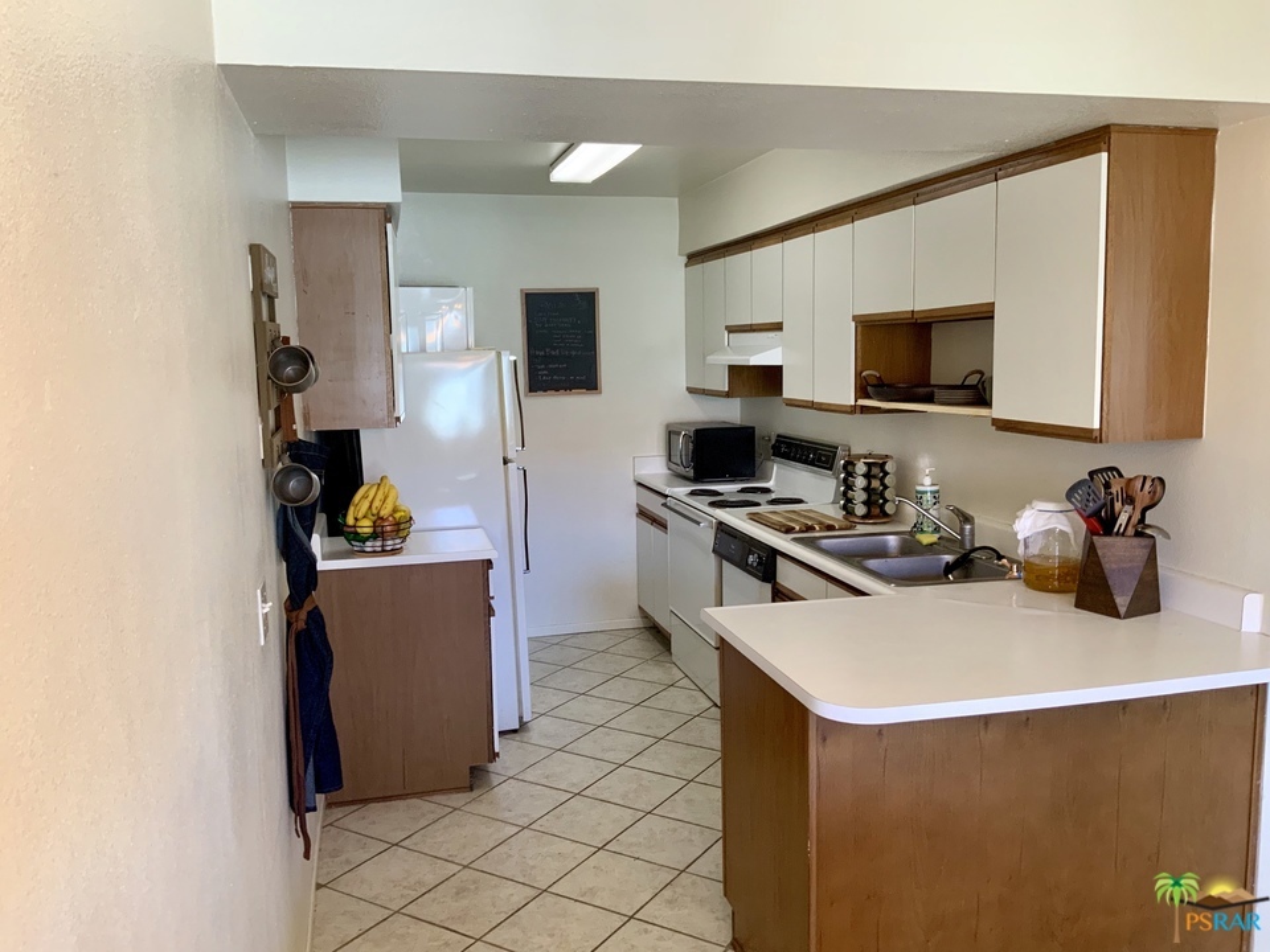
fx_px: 1064
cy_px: 476
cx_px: 635
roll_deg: +1.3
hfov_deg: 61.7
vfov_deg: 48.2
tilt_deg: -7.1
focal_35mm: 29
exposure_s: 1/60
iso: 80
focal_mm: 3
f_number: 1.8
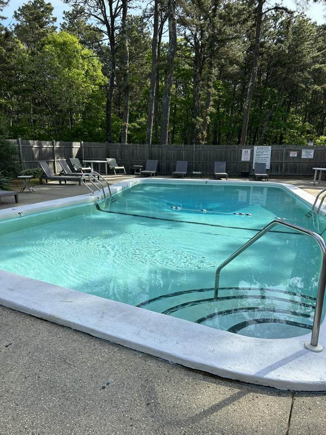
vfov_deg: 67.3
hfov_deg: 53.1
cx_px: 163
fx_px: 326
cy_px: 218
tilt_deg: -13.9
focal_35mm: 26
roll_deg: -1.9
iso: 50
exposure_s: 1/2123
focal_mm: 5.7
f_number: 1.5
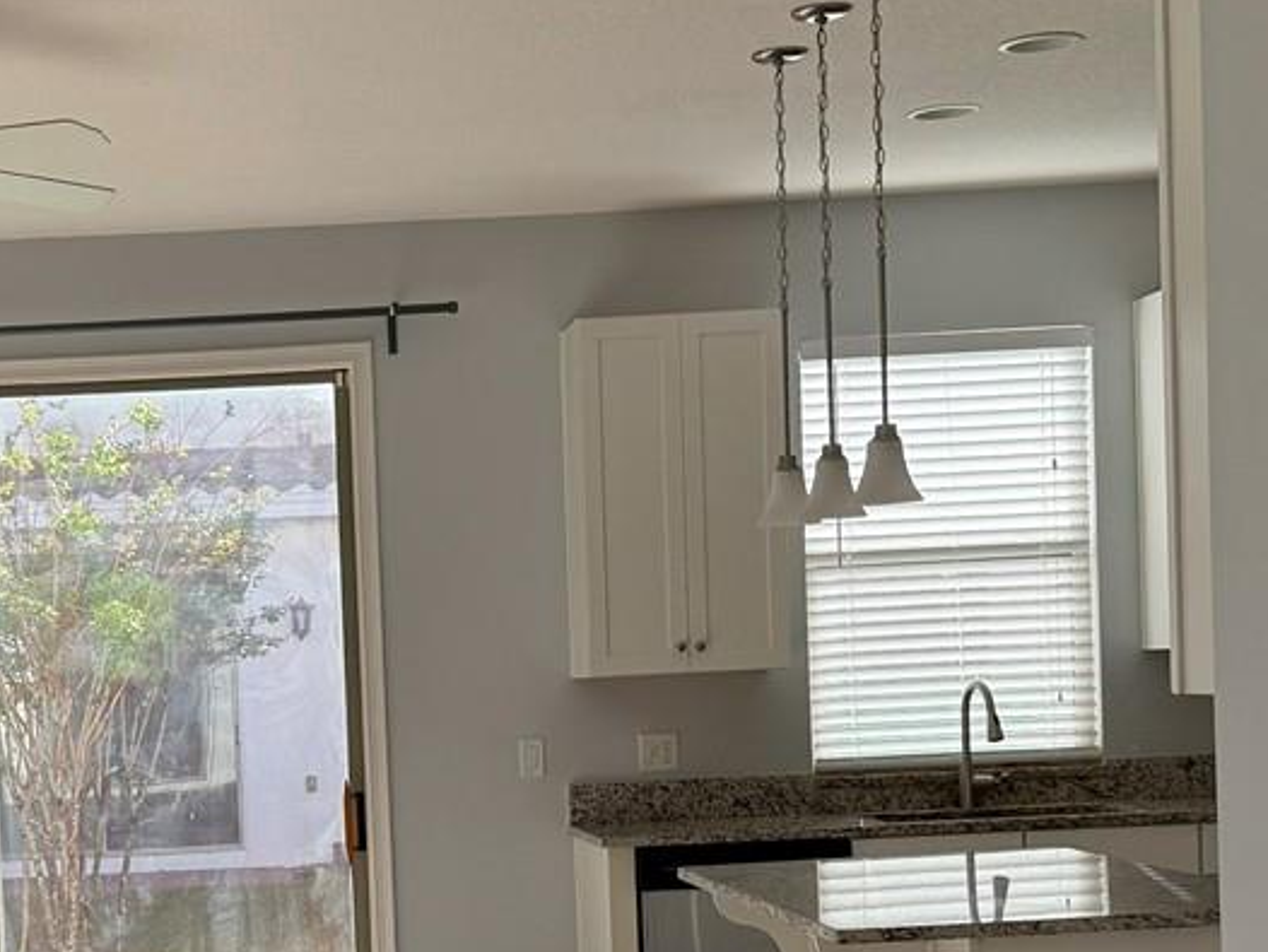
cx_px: 188
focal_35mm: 73
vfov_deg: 19.9
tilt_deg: -3.7
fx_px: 2675
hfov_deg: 26.0
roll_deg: +2.4
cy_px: 803
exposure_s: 1/995
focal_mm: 6.76
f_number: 1.78
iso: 80
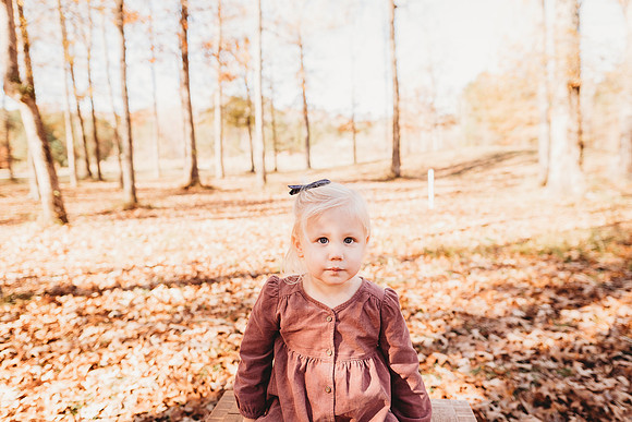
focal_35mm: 24
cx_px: 316
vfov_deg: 53.2
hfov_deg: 73.7
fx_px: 421
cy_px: 211
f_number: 2.8
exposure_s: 1/200
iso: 100
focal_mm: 24
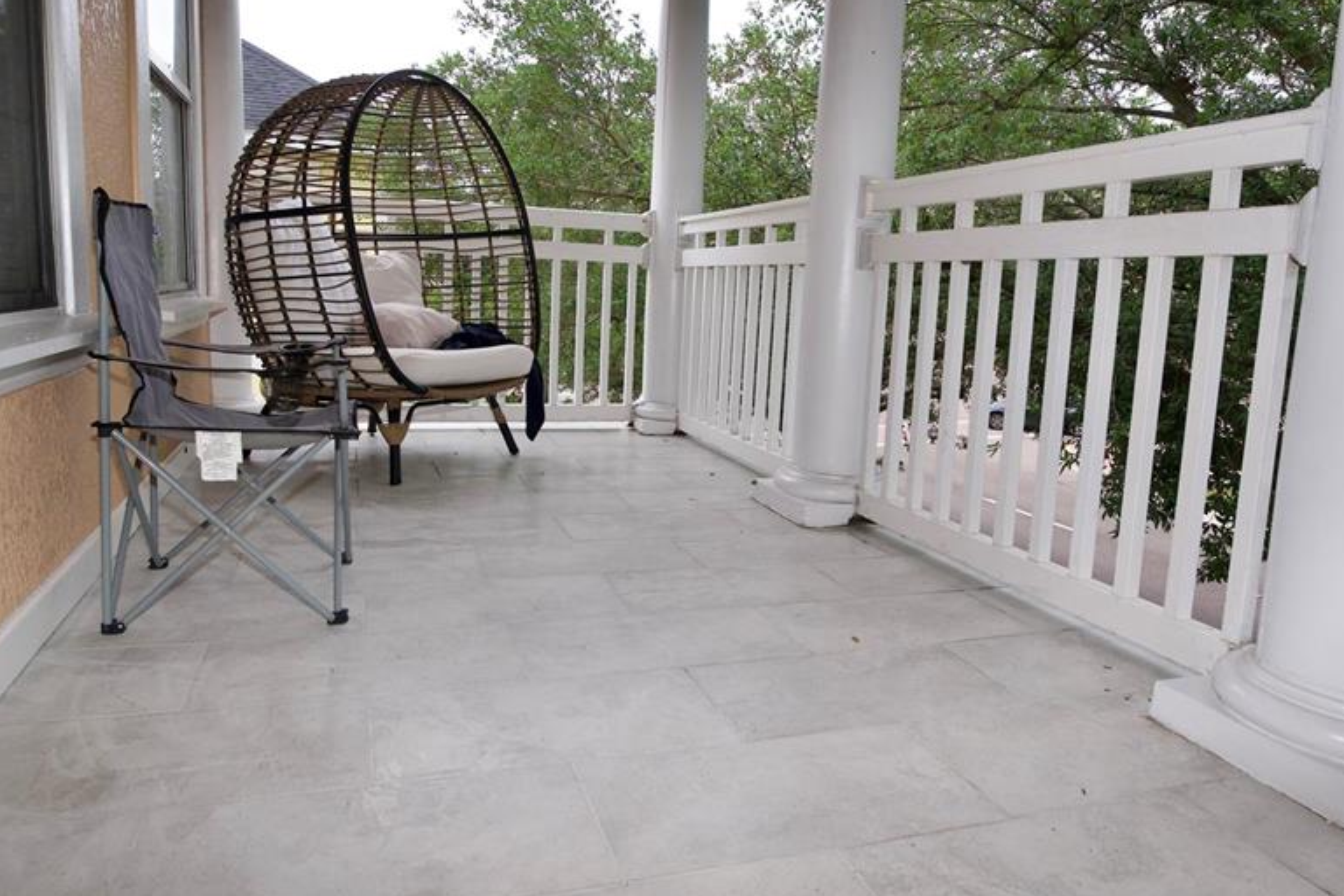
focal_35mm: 20
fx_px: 747
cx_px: 656
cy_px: 422
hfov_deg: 84.0
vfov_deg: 61.9
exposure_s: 1/160
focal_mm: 10
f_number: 4
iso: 800
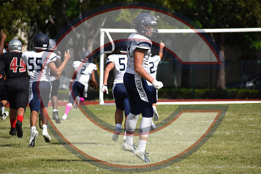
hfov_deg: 6.2
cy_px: 87
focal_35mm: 330
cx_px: 130
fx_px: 2393
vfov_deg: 4.2
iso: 280
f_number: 5.6
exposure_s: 1/2000
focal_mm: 220
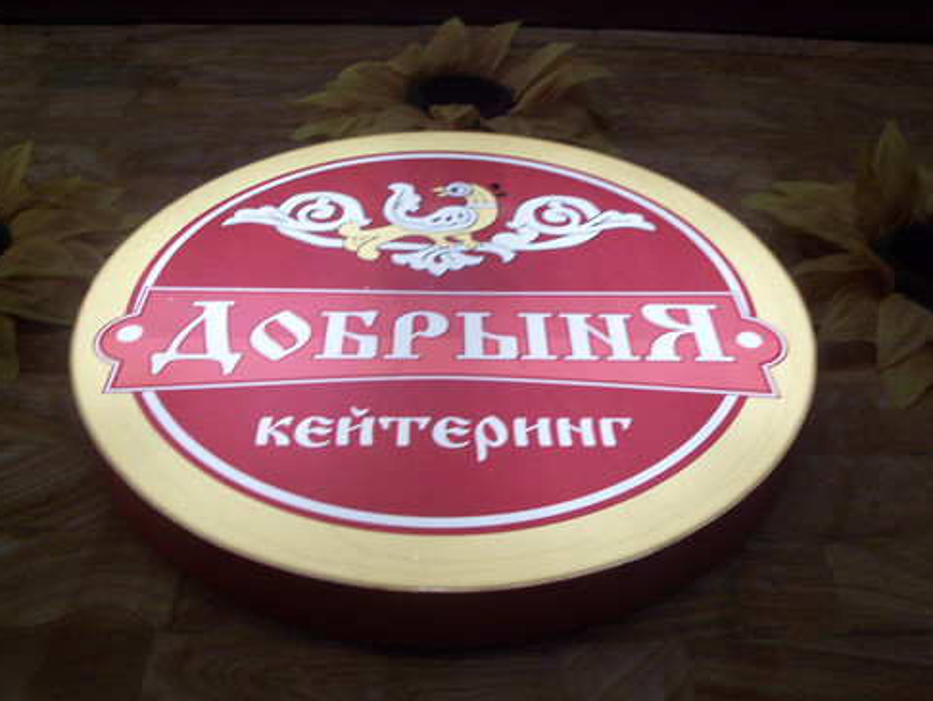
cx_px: 468
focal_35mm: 36
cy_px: 354
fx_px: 971
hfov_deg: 51.3
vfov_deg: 39.7
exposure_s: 1/30
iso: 125
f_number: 3
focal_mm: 6.3
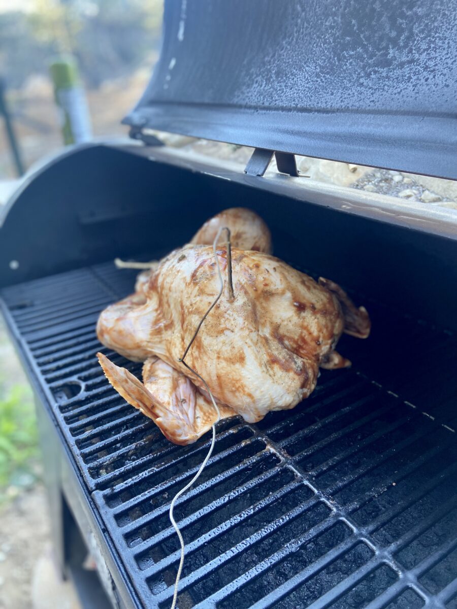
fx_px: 458
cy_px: 304
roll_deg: +3.4
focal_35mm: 26
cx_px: 228
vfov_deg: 67.3
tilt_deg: -26.4
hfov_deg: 53.1
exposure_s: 1/81
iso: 125
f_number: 1.8
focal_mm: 4.25
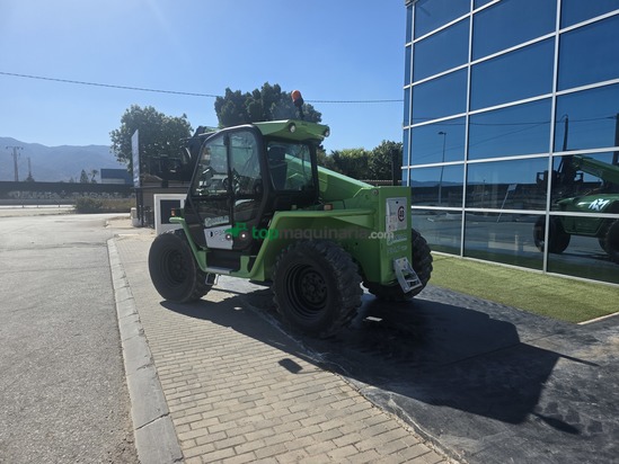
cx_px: 310
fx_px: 411
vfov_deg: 58.9
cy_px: 232
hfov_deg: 73.9
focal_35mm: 23
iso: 80
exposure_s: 1/5778
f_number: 1.7
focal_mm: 6.3
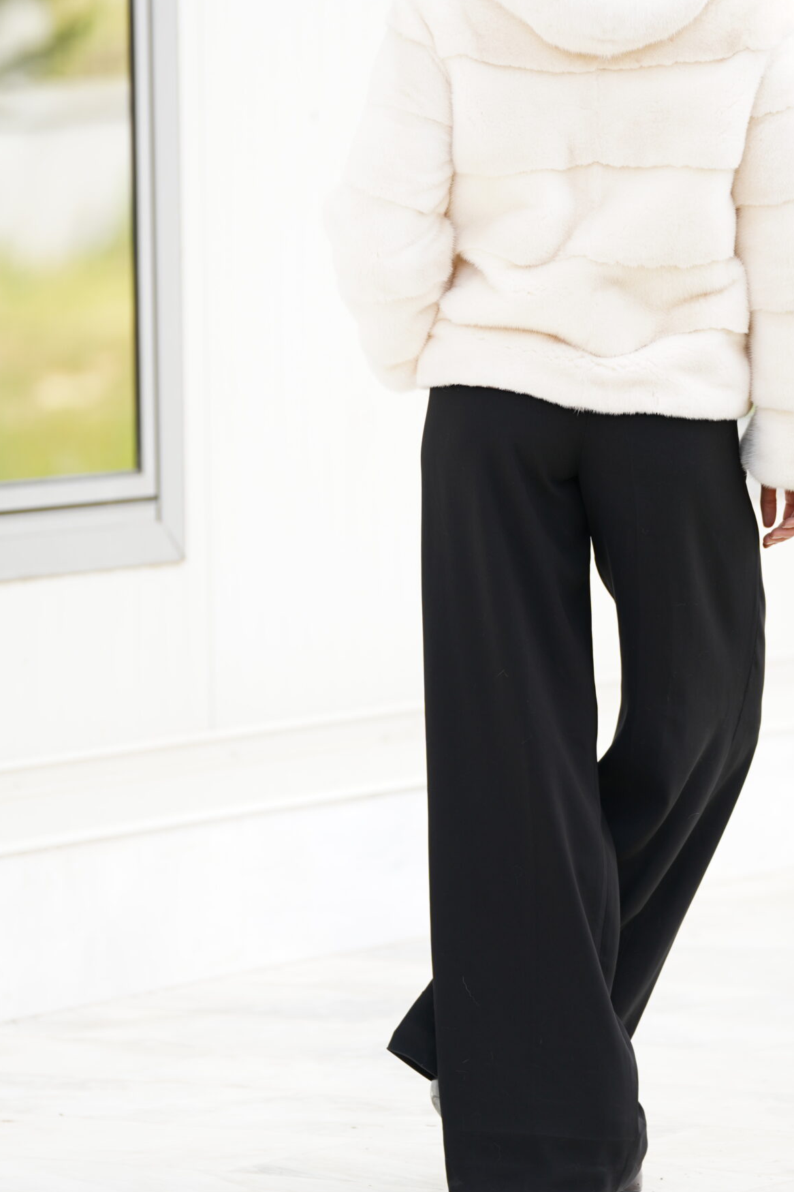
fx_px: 7939
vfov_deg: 8.6
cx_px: 431
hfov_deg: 5.7
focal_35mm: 240
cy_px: 361
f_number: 2.8
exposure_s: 1/250
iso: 160
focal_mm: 164
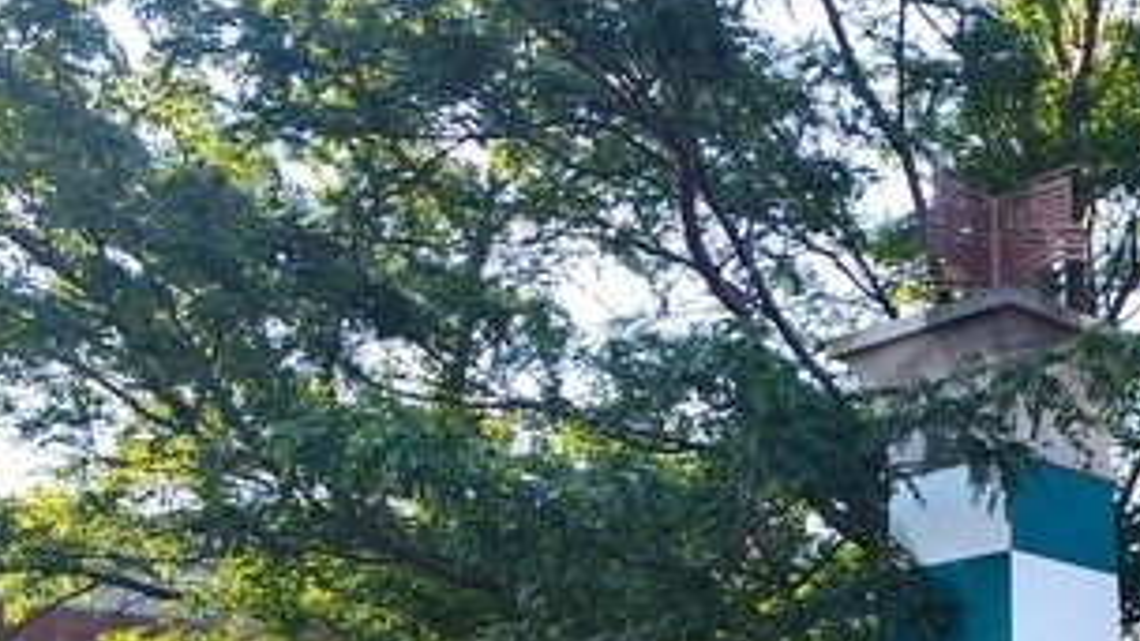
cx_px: 1076
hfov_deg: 30.2
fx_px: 1995
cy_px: 873
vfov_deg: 17.0
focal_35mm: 66
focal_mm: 5.56
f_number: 1.8
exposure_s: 1/200
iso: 130
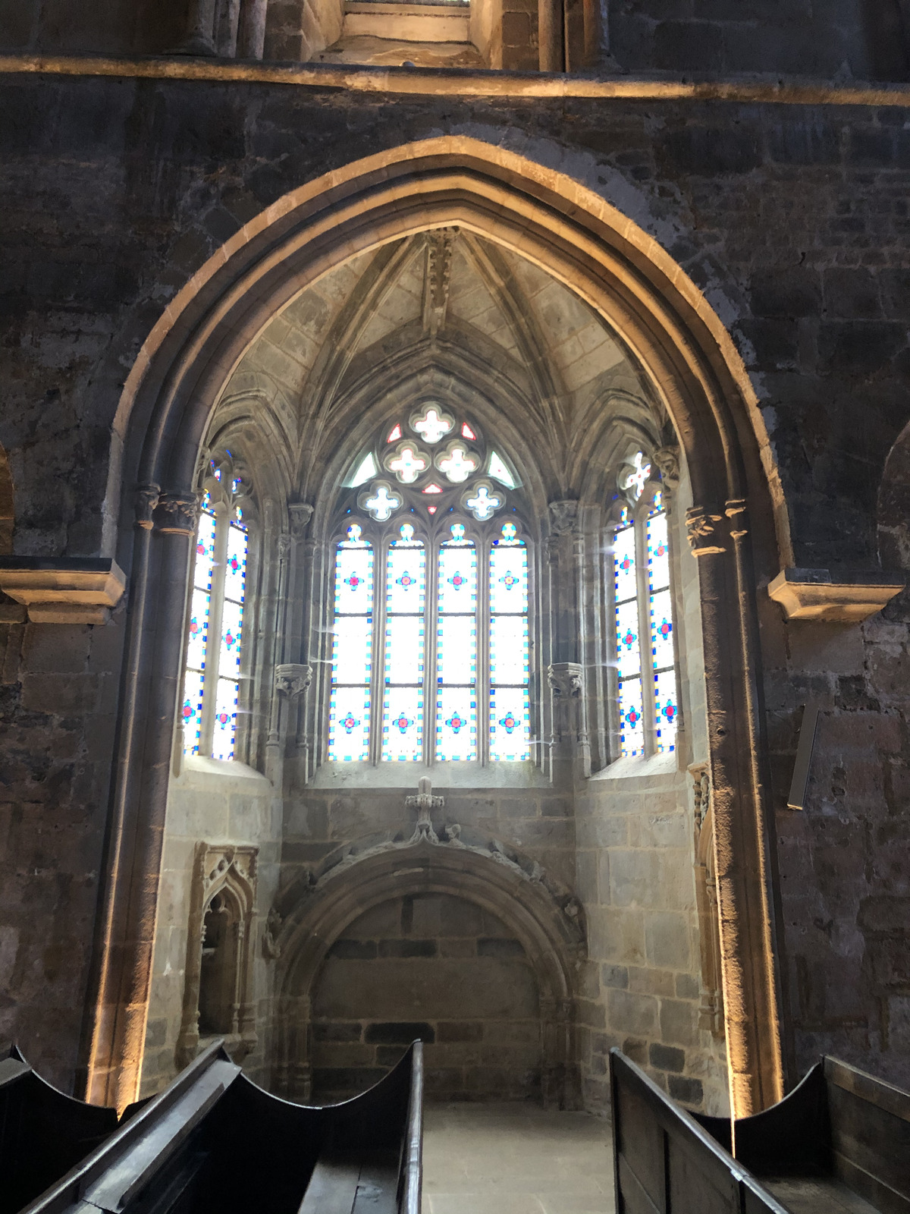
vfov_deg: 63.4
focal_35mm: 28
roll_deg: +0.1
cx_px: 455
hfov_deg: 49.7
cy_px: 607
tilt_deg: +14.6
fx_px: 981
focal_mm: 4
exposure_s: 1/13
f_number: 1.8
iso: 100
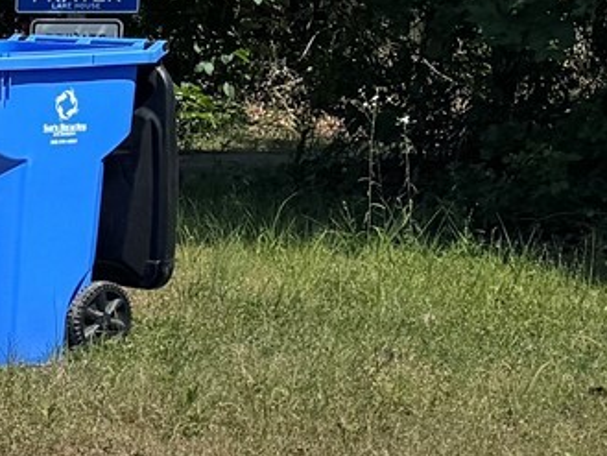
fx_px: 2456
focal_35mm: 140
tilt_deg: -8.5
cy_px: 286
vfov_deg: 10.6
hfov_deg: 12.1
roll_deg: -0.2
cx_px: -690
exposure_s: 1/5348
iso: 80
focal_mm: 6.76
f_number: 1.78
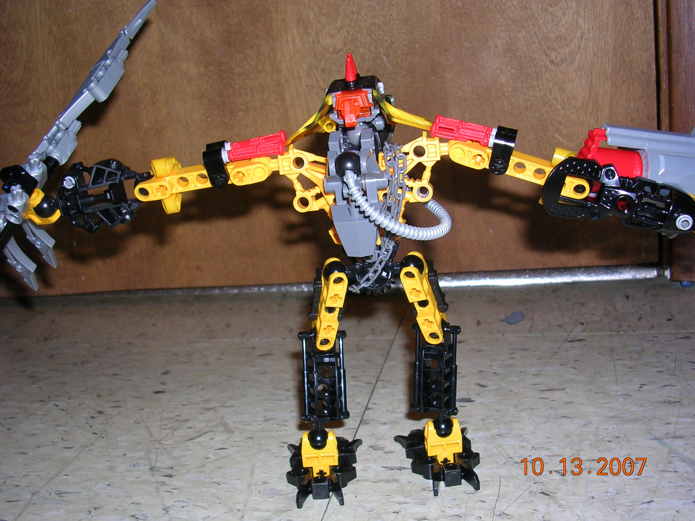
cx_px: 348
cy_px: 260
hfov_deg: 45.8
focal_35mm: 41
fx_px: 823
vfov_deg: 35.1
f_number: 2.9
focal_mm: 6.2
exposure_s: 1/60.1
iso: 50
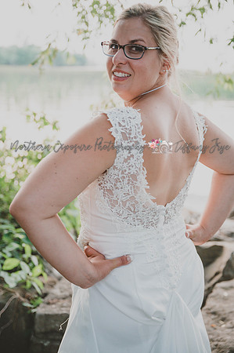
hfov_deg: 27.5
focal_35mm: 49
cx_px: 117
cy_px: 176
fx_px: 479
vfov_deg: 40.4
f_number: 2.8
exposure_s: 1/125
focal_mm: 49
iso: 1400
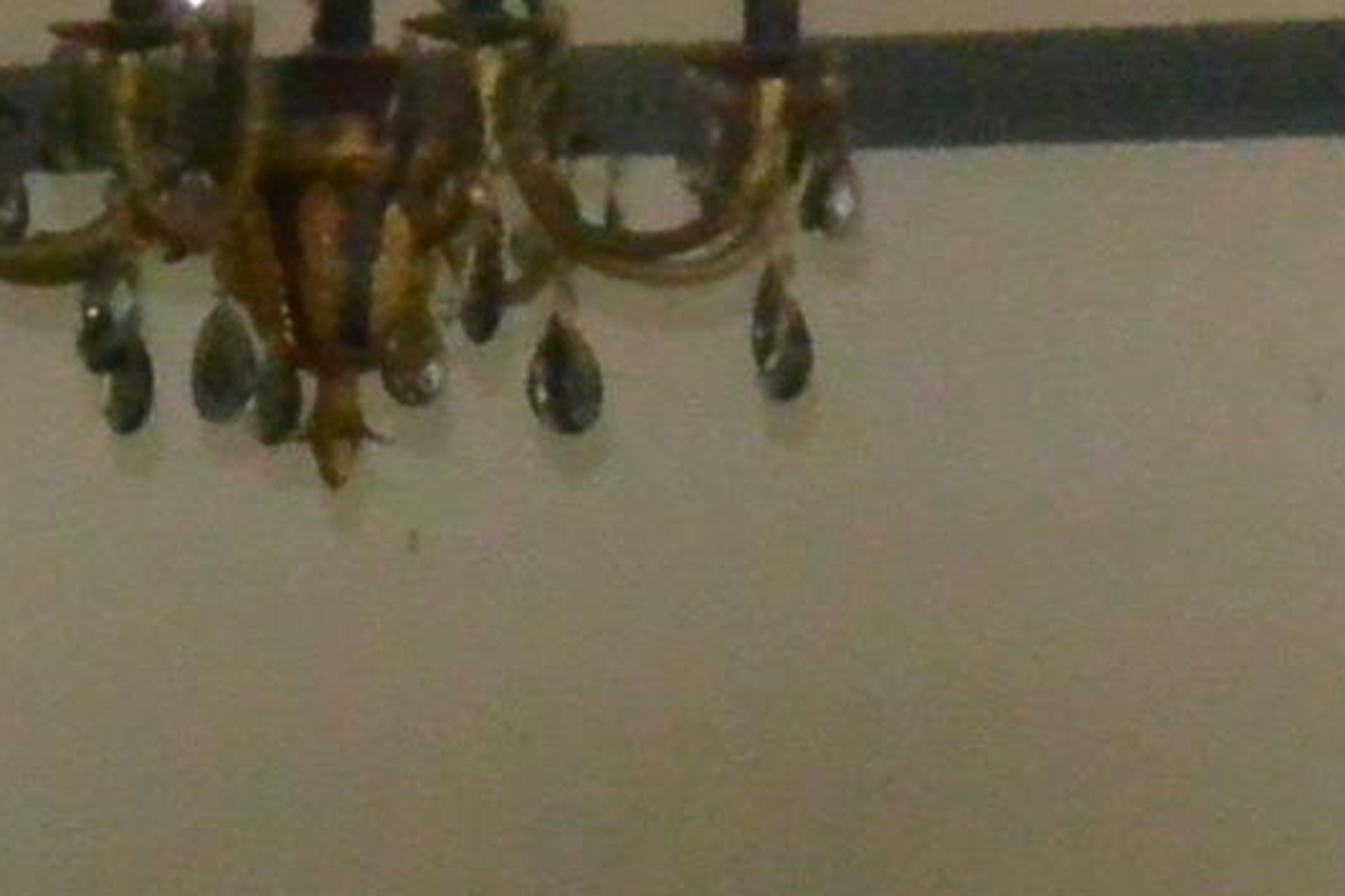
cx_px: 167
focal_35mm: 175
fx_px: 6538
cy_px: 1395
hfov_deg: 11.7
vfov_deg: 7.7
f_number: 3.8
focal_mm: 11.8
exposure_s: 1/15
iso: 2800
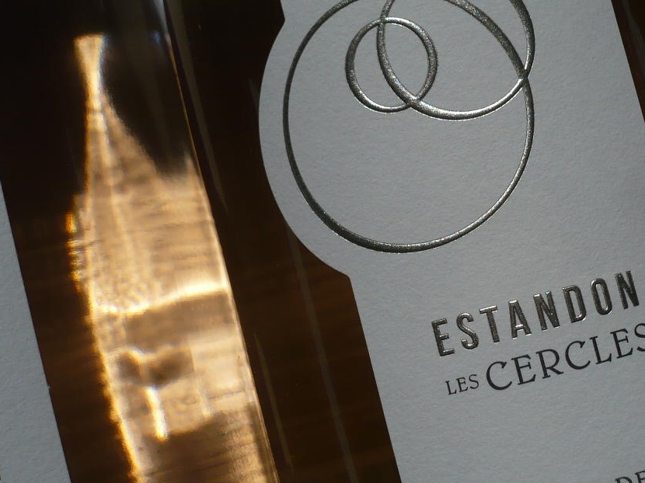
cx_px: 458
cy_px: 255
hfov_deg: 35.0
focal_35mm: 54
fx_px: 1006
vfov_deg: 27.0
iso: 100
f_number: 8
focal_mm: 5.8
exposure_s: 1/2000
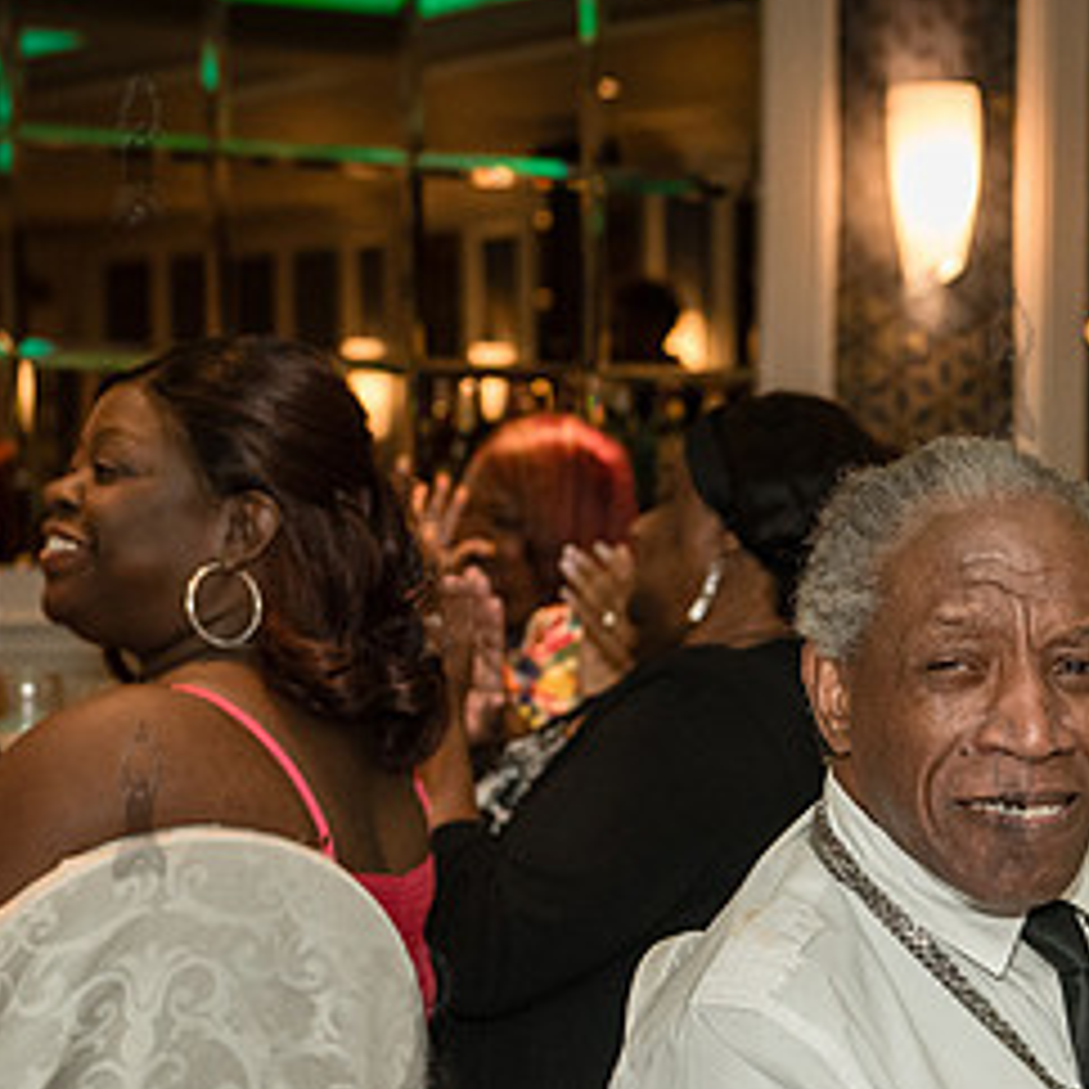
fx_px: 3773
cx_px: 1008
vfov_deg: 16.4
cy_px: 799
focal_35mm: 106
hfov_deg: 16.2
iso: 1600
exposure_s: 1/200
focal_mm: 52
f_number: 3.5
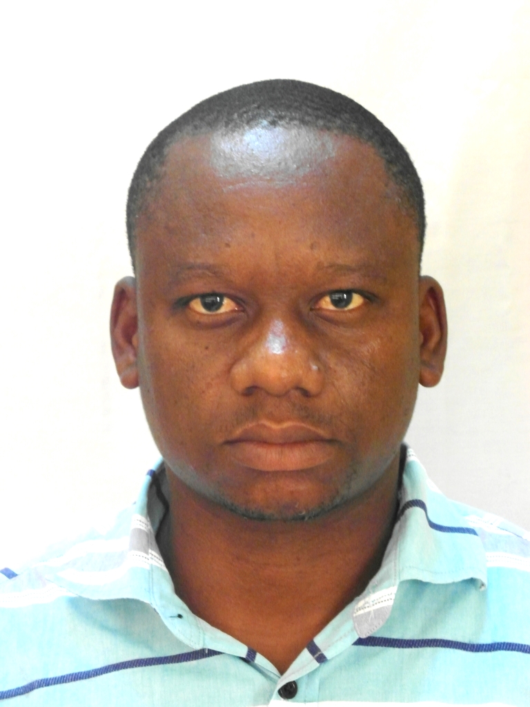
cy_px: 354
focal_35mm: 93
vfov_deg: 21.1
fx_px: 1899
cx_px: 265
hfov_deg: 15.9
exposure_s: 1/20
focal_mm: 16.5
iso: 800
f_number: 3.9
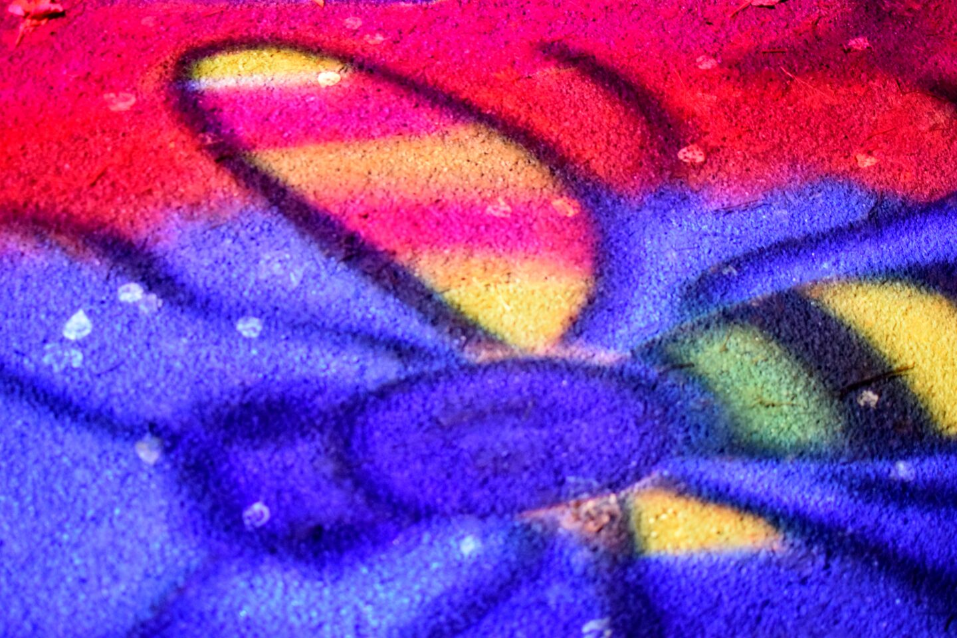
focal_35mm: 52
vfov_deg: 25.8
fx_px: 1396
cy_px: 319
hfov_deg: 37.9
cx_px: 478
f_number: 2
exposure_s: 1/30
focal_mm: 35
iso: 3200
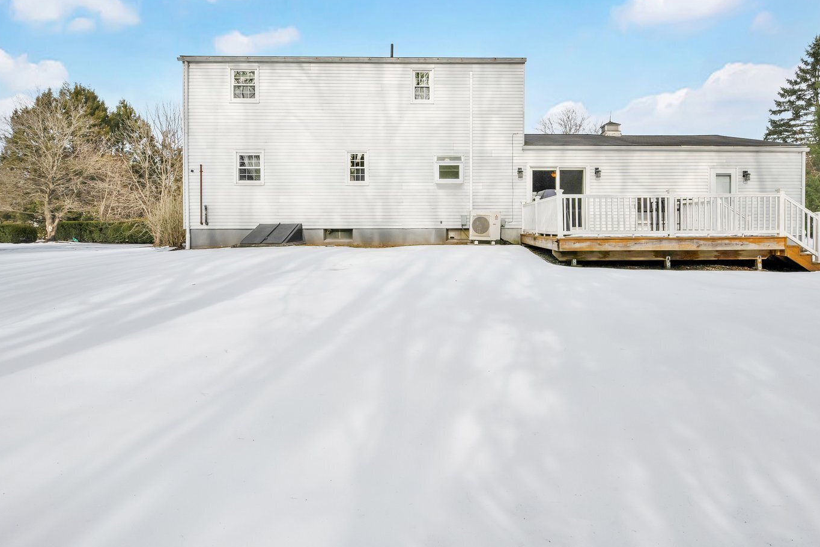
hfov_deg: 81.0
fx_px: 478
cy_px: 231
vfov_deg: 59.2
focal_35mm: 21
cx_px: 448
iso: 250
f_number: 9
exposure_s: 1/800
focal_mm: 14
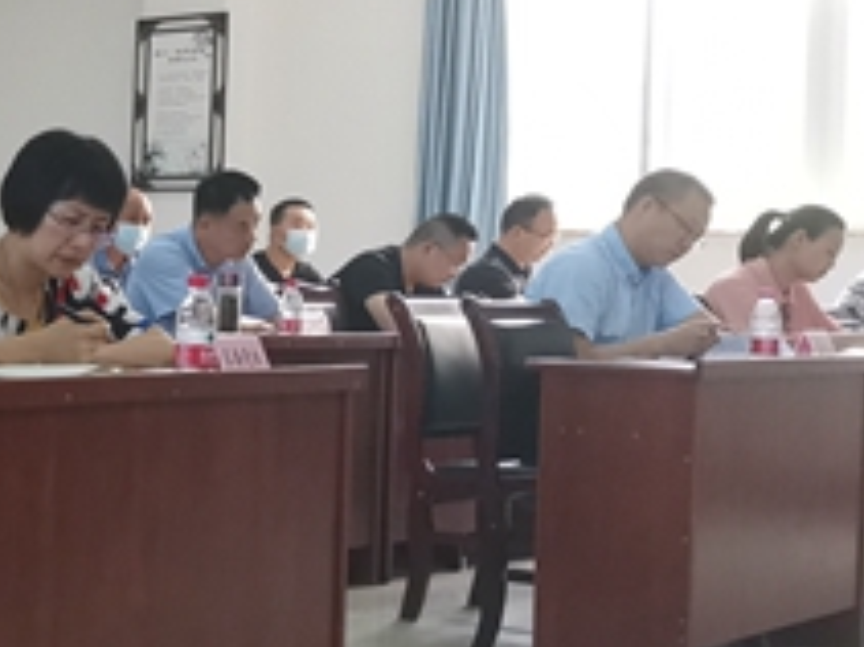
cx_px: -409
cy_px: 311
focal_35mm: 79
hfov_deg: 21.1
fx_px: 1971
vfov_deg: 18.6
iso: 250
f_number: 1.8
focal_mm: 4.75
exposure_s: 1/50
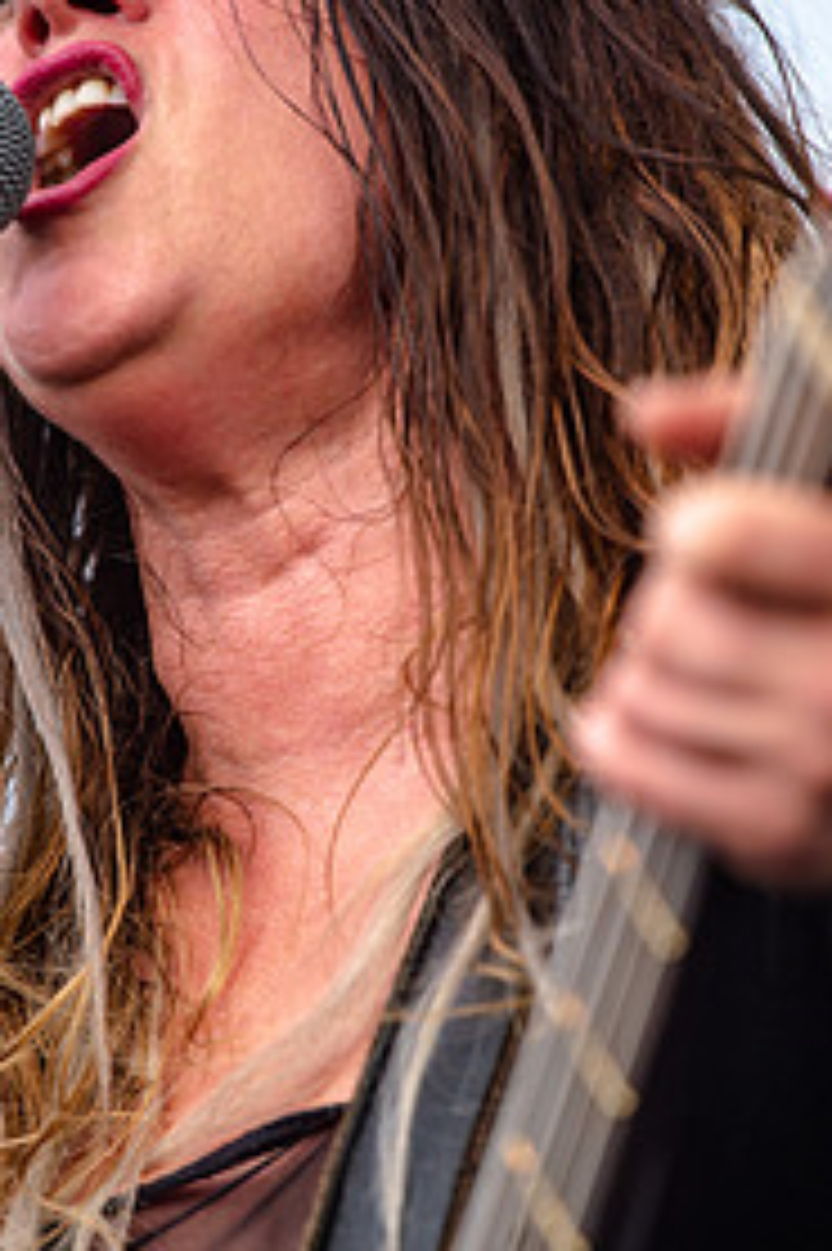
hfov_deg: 2.8
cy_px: 616
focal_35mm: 486
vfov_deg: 4.2
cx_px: 344
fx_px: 16868
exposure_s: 1/640
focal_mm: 300
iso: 200
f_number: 4
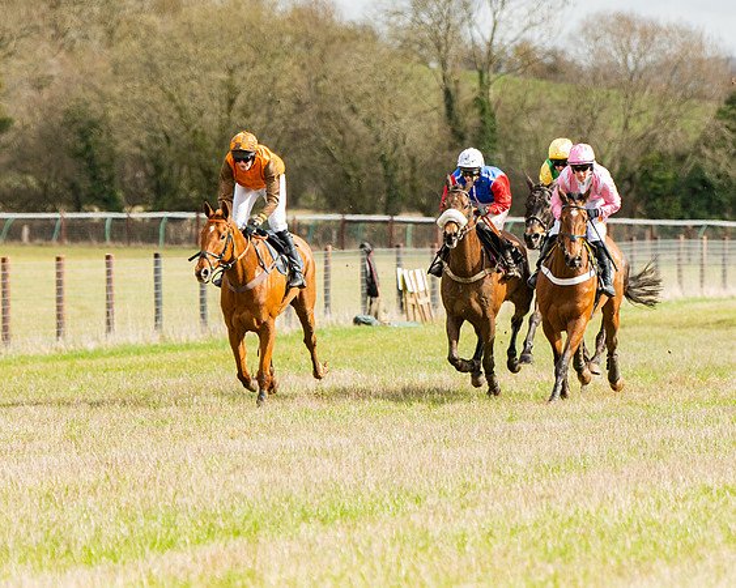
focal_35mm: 428
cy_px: 235
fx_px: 9318
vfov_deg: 3.6
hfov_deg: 4.5
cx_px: 366
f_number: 4
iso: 400
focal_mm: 170
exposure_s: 1/1600
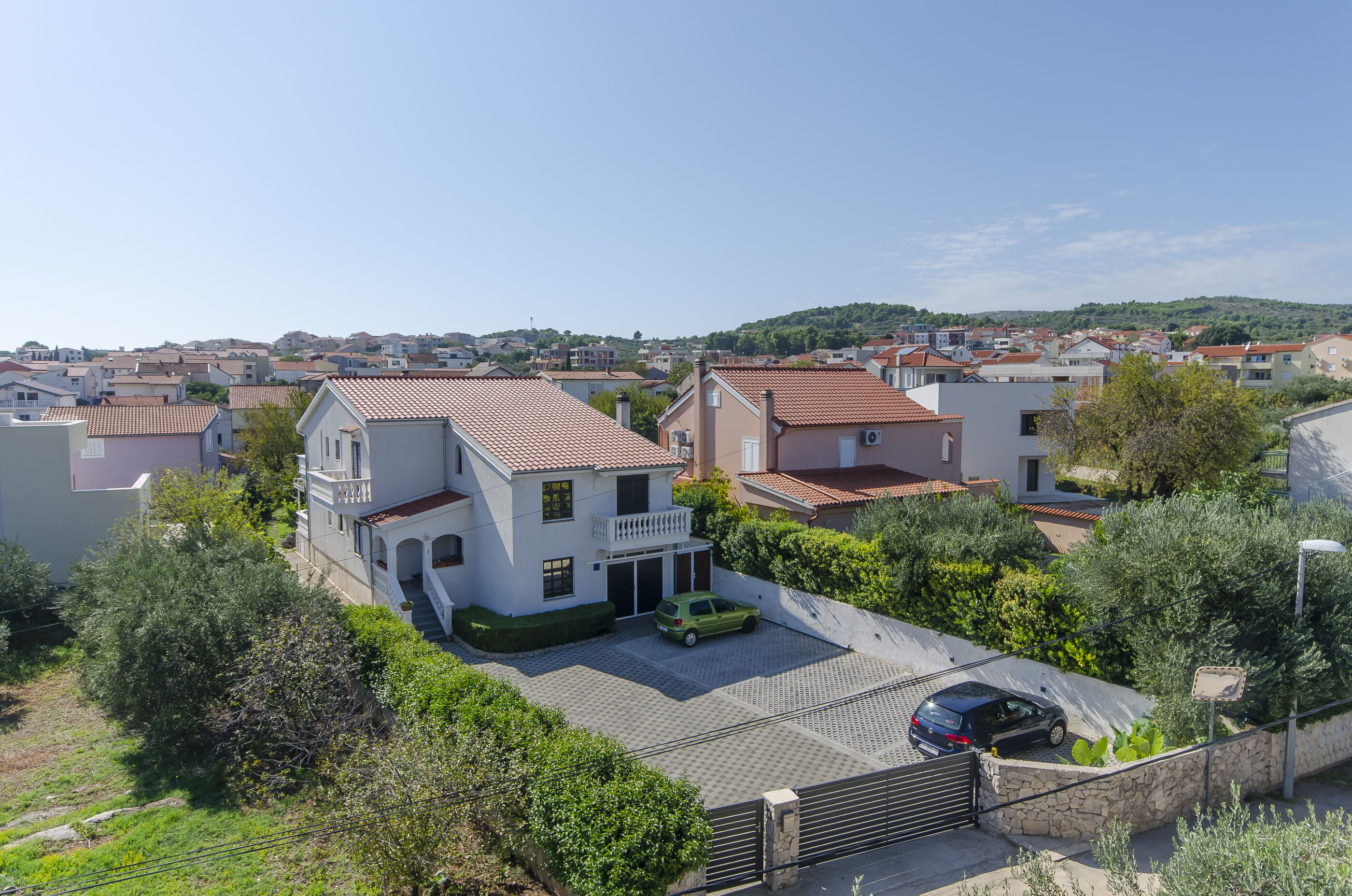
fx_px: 787
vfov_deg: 59.3
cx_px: 676
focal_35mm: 21
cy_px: 448
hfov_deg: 81.3
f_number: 10
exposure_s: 1/200
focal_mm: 14
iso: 100
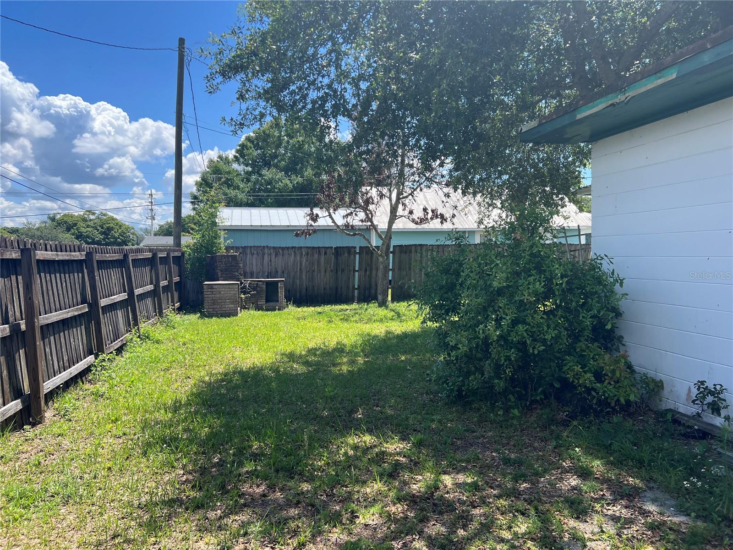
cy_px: 275
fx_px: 551
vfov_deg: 53.1
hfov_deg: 67.3
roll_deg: +1.3
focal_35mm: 26
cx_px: 366
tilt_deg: -2.2
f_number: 1.5
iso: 50
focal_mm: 5.7
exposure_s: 1/2165
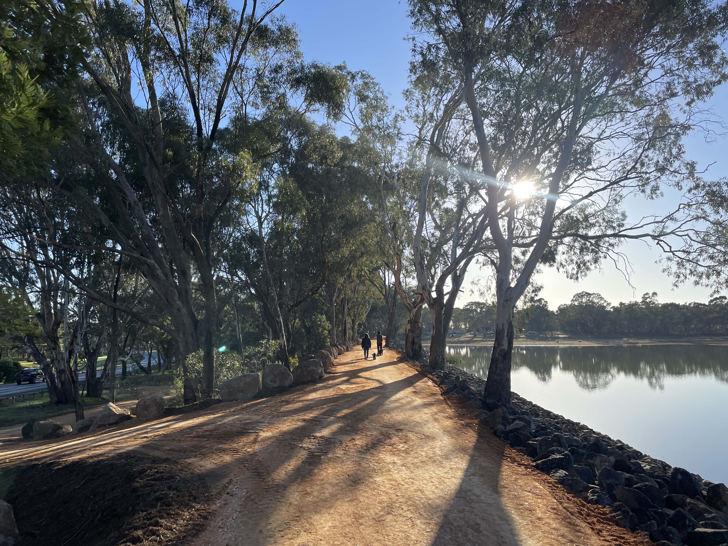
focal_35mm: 26
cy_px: 273
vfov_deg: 53.1
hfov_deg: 67.3
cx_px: 364
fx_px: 547
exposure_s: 1/1855
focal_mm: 4.2
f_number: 1.6
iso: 32
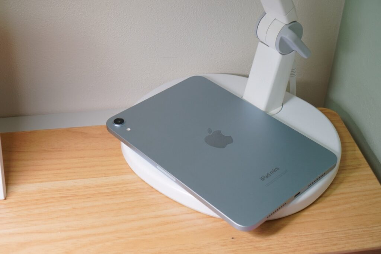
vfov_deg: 25.8
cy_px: 127
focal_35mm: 52
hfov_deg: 37.8
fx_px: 556
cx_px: 190
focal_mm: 35
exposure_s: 1/60
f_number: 5
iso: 500
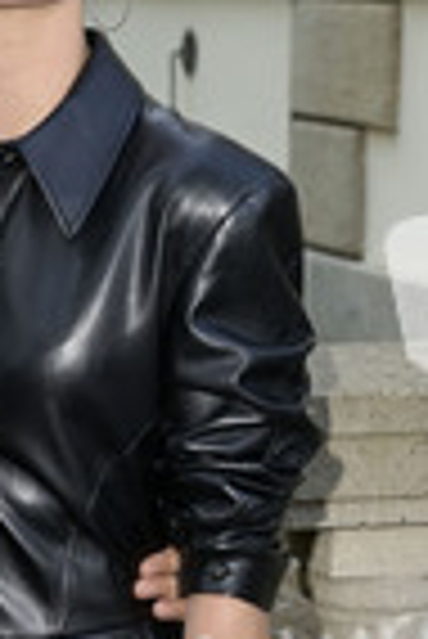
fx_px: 2597
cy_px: 490
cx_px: -153
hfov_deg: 9.2
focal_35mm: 146
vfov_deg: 14.0
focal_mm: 52
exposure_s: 1/200
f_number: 5.6
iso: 1000
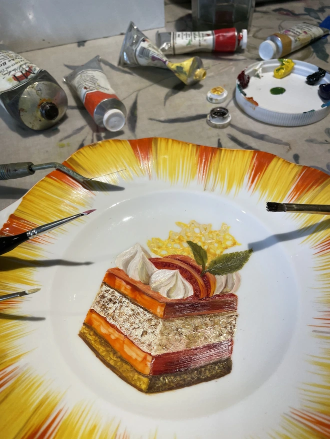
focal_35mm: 26
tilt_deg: -50.5
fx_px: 330
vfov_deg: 67.3
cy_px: 220
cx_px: 165
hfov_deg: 53.1
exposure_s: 1/100
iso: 64
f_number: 1.6
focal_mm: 4.2
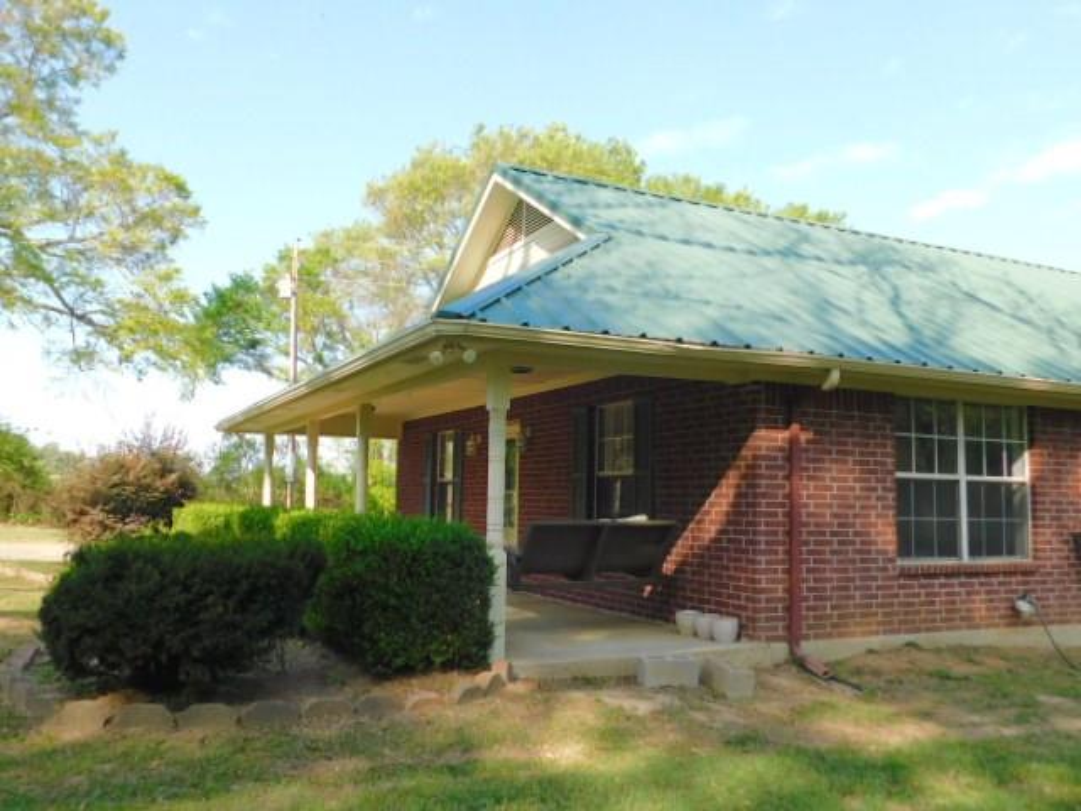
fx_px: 937
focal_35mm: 30
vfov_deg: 46.8
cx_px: 540
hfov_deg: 60.0
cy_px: 406
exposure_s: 1/500
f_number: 3.2
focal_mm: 5.3
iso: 125
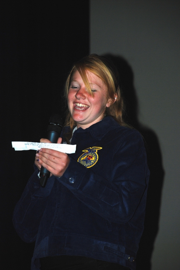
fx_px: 1514
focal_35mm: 202
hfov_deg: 6.8
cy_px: 135
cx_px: 90
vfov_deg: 10.1
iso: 220
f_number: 5.6
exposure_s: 1/60
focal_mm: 135
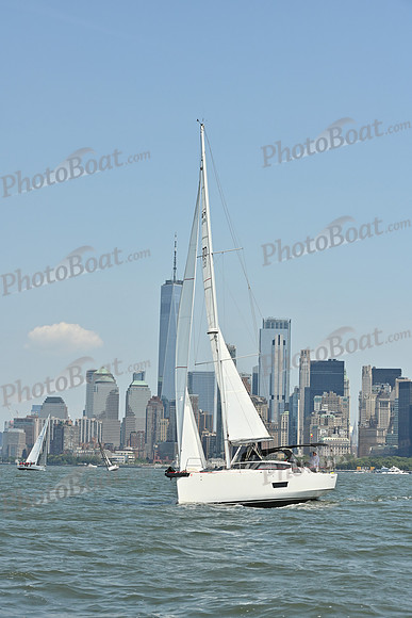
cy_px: 309
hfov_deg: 15.9
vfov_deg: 23.6
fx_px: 1475
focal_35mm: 86
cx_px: 206
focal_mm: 86
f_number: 9
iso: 320
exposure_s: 1/1250
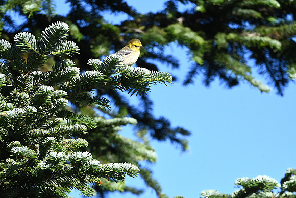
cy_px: 99
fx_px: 4934
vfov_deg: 2.3
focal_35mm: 600
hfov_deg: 3.4
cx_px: 148
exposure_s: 1/3200
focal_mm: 600
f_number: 6.3
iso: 1250
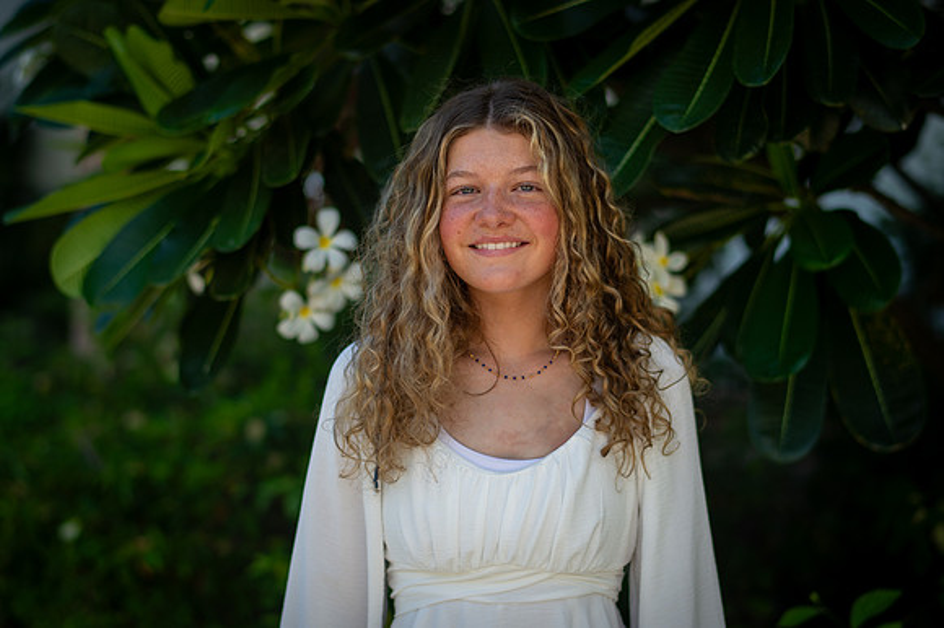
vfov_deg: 21.5
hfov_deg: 31.9
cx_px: 431
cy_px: 341
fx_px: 1652
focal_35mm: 63
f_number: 2
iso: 125
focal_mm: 58
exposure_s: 1/320
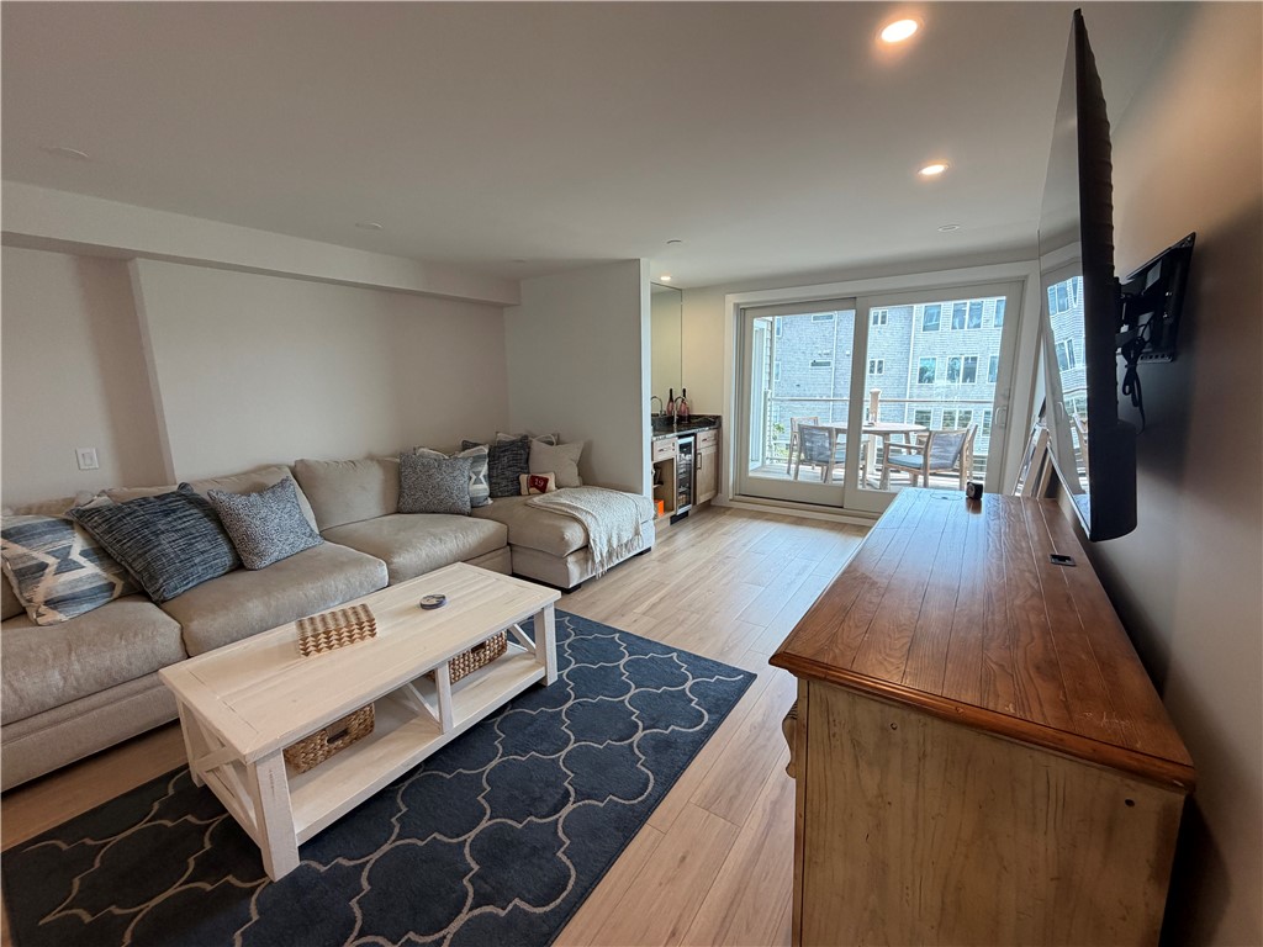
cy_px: 474
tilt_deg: -10.4
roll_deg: +0.2
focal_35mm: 14
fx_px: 511
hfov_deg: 102.1
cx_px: 632
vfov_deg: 85.7
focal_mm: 2.22
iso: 160
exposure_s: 1/120
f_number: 2.2
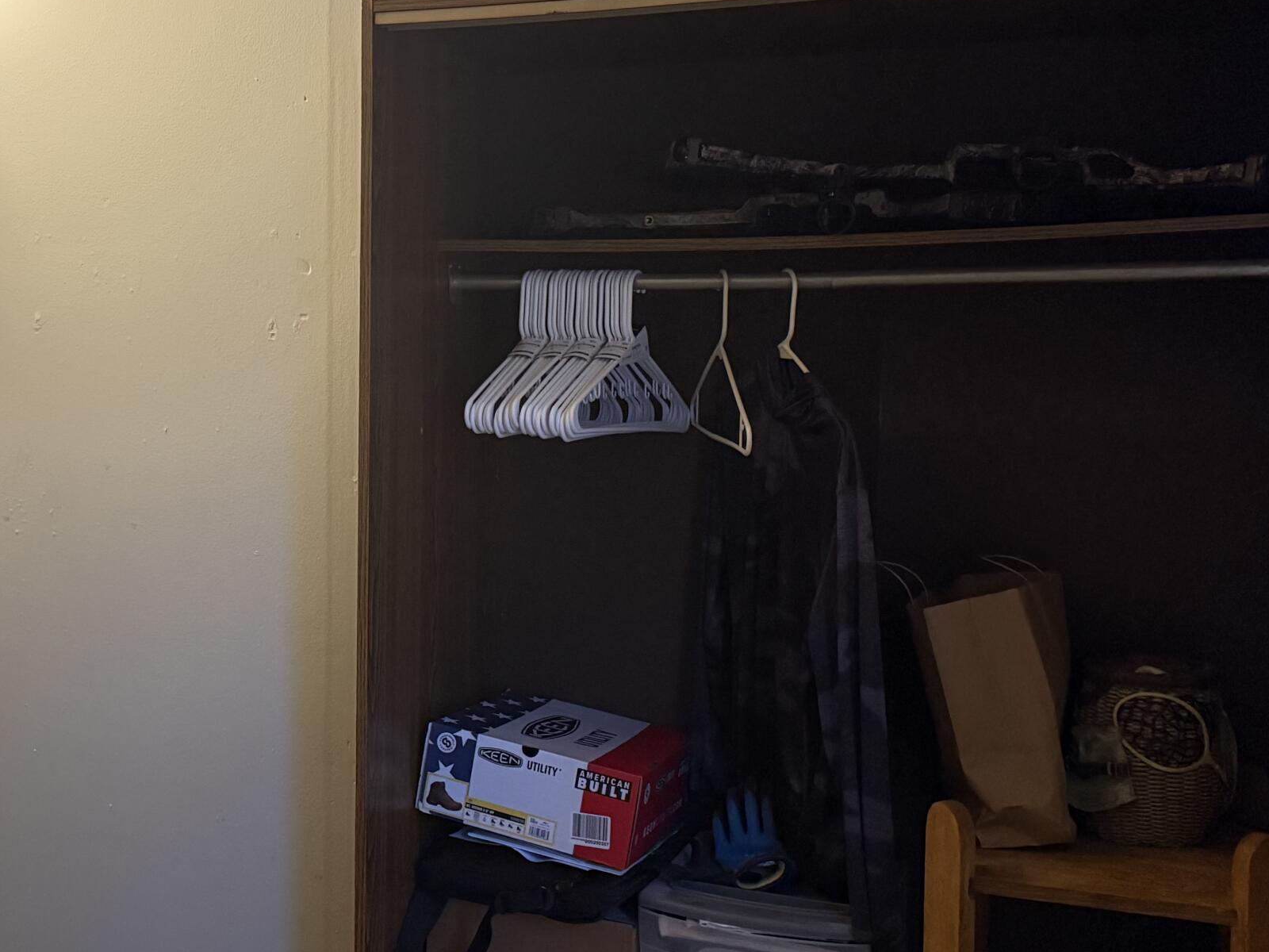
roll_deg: -0.4
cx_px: 364
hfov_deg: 41.2
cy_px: 475
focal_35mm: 45
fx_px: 1650
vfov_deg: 32.2
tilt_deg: -3.4
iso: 800
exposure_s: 1/40
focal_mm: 6.76
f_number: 1.78
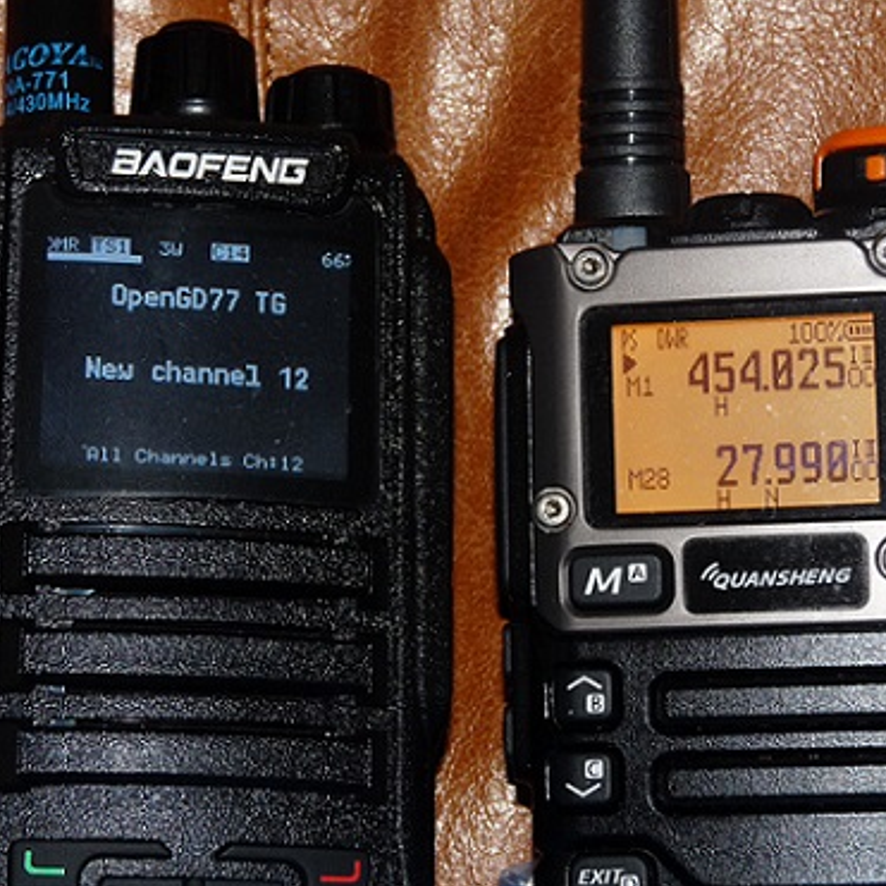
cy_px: 441
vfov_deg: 13.3
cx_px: 480
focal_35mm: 131
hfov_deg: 13.3
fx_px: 3793
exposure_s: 1/40
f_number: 3.4
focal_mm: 13.8
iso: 100
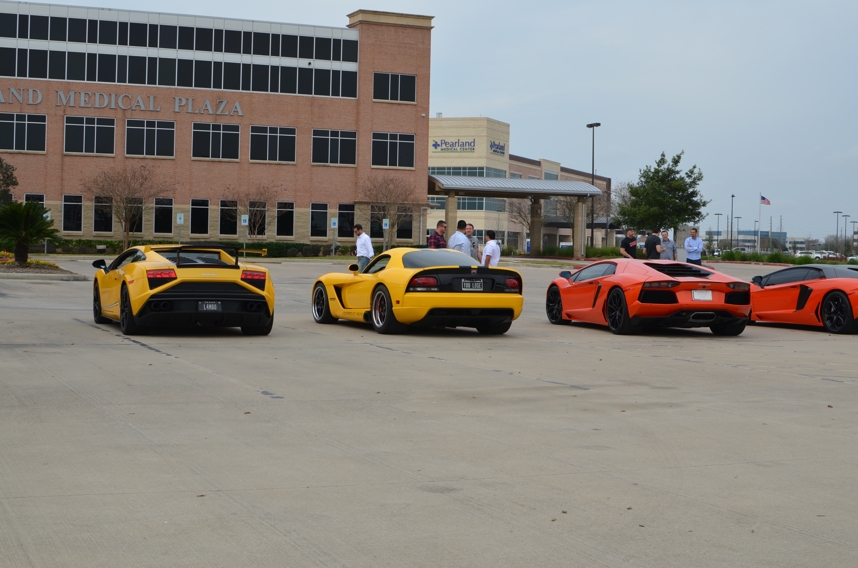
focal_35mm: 52
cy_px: 284
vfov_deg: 25.6
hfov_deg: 37.9
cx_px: 429
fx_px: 1249
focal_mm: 35
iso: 100
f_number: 8
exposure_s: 1/250
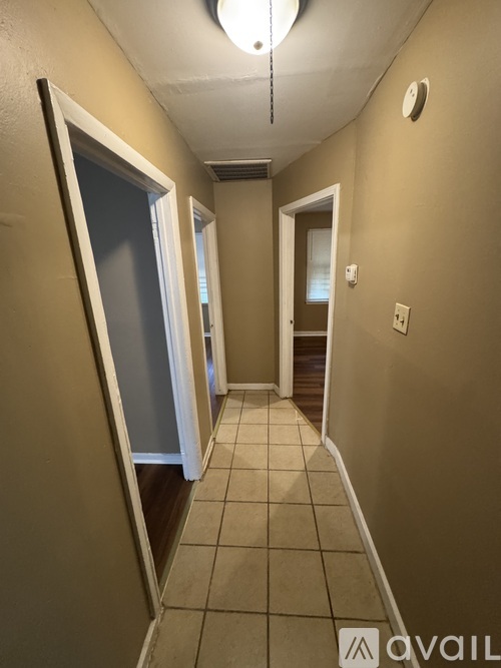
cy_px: 334
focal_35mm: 14
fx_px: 270
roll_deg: +3.8
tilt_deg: -14.5
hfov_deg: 85.7
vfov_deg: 102.1
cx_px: 250
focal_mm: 2.22
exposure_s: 1/60
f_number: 2.2
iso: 640
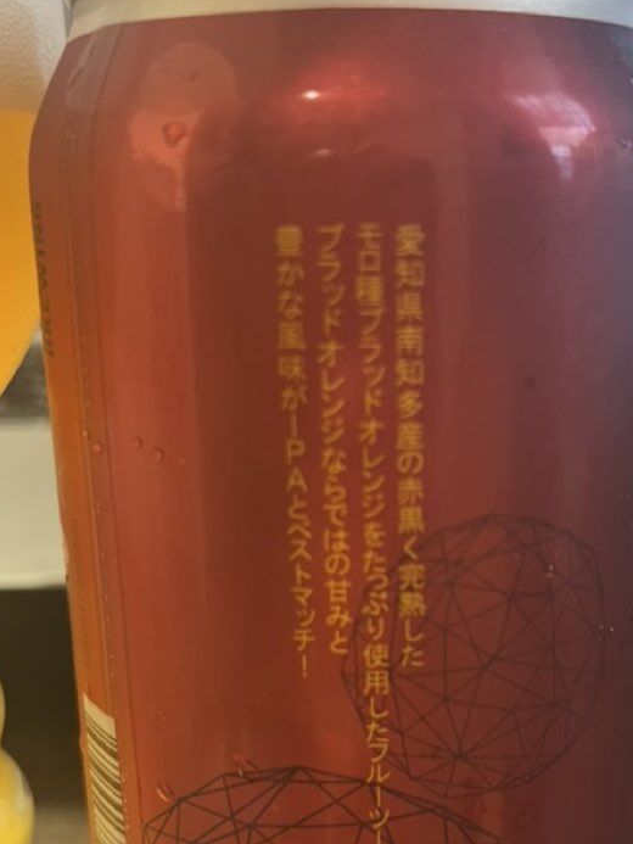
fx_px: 1097
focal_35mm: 45
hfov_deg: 32.1
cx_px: 363
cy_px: 582
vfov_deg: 41.4
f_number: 1.6
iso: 500
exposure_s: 1/40
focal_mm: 5.1
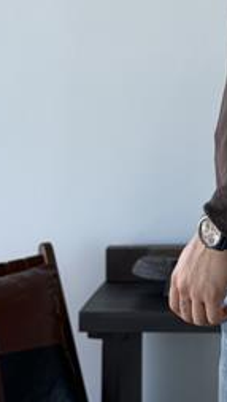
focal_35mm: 110
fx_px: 1173
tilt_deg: +0.7
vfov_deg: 18.8
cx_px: 300
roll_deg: +0.1
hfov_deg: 10.8
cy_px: -14
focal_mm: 6.76
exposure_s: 1/214
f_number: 1.78
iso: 64
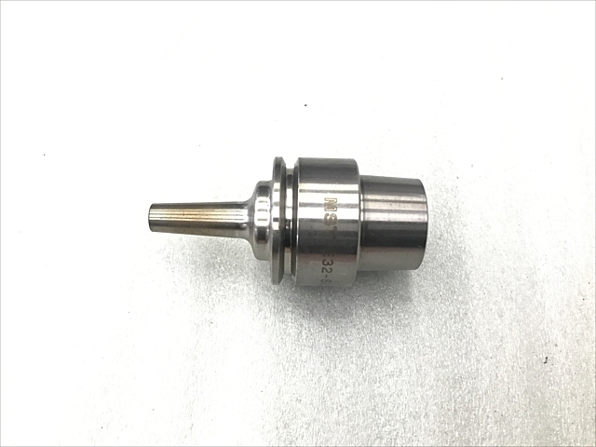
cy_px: 224
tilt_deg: -65.4
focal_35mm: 28
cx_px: 298
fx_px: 482
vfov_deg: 49.7
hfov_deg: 63.4
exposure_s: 1/33
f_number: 1.8
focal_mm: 3.99
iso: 40
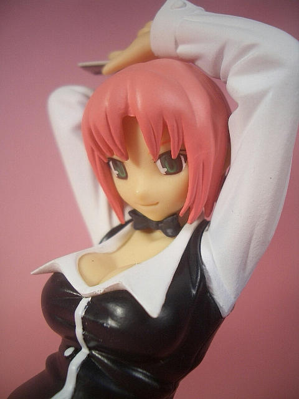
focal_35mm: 35
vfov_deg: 52.6
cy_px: 200
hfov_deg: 40.7
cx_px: 150
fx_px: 403
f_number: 2.6
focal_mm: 5.8
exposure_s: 1/125
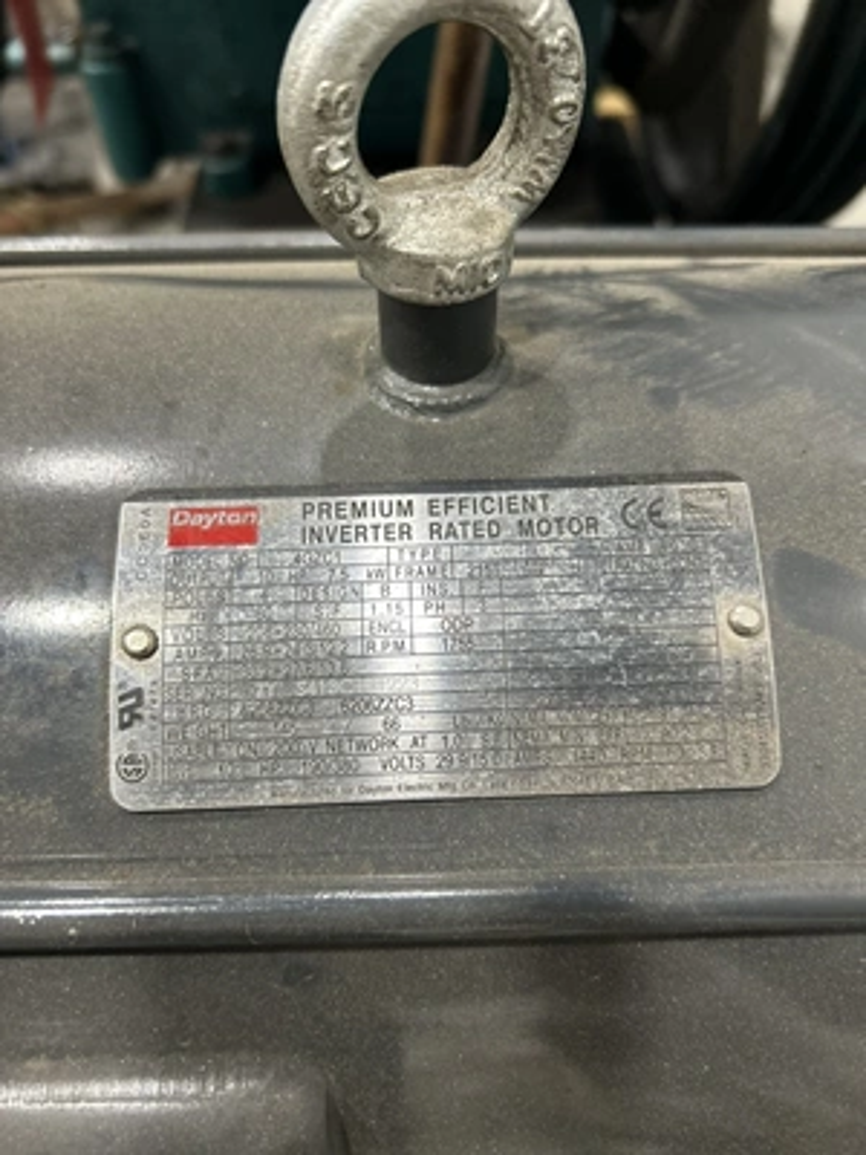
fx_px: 867
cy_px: 578
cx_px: 433
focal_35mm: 26
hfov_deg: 53.1
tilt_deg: -51.3
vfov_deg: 67.3
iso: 250
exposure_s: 1/60
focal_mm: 5.7
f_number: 1.5
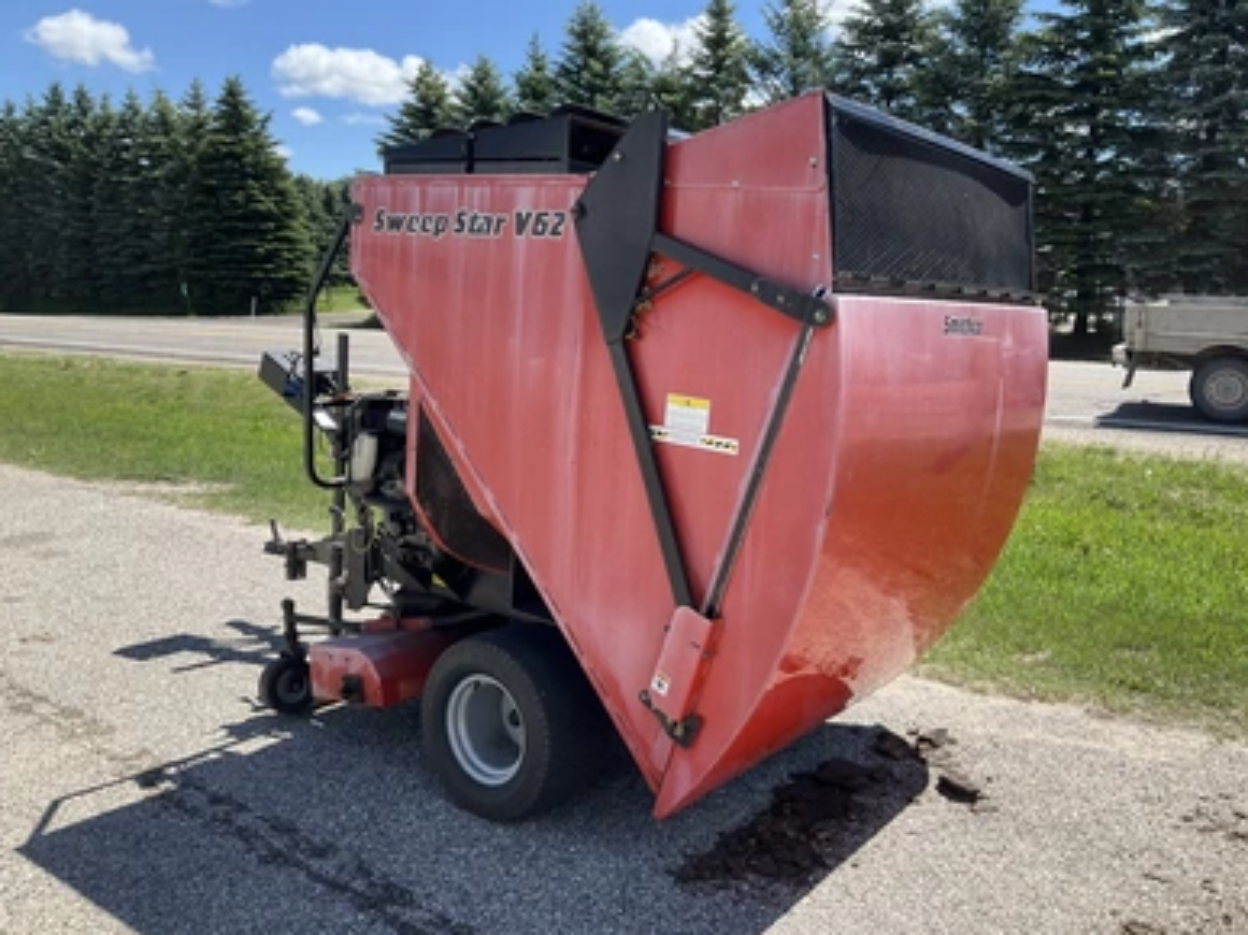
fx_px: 1081
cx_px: 626
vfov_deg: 46.8
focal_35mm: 30
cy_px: 458
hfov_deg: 60.0
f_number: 1.8
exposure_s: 1/929
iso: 25
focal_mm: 3
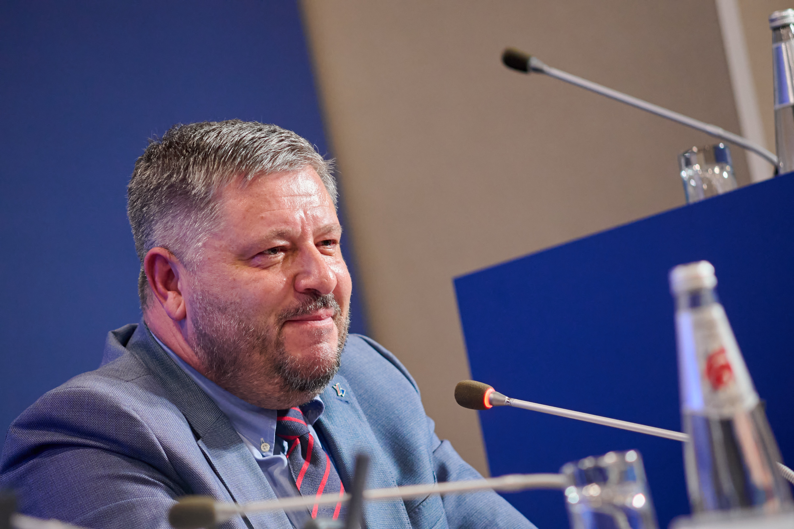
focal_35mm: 225
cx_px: 397
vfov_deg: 6.1
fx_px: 4962
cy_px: 264
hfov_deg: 9.1
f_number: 4
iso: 3200
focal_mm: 150
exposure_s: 1/200
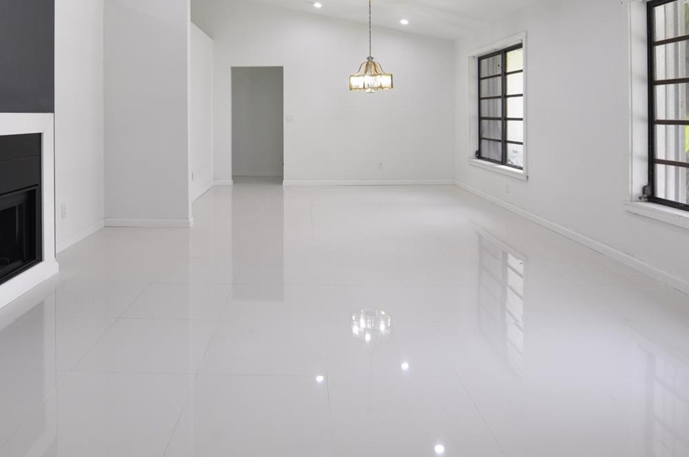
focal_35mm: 24
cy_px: 116
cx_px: 287
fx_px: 459
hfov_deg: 73.3
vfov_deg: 50.8
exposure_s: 1/10
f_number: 8
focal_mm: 10
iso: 400
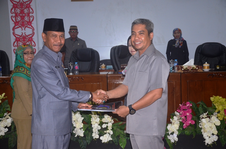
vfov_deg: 23.7
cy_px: 74
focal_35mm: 57
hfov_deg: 35.1
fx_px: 357
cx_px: 113
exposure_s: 1/60
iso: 800
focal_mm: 38
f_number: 4.2
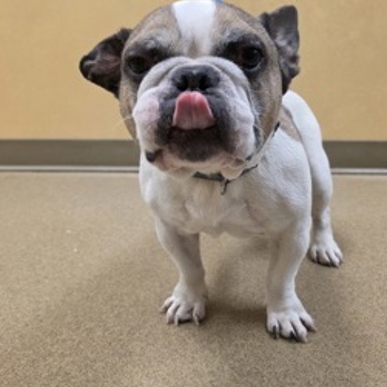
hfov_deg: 48.4
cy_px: 162
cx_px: 204
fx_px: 430
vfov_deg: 48.3
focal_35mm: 34
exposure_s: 1/120
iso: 640
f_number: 1.7
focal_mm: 6.3
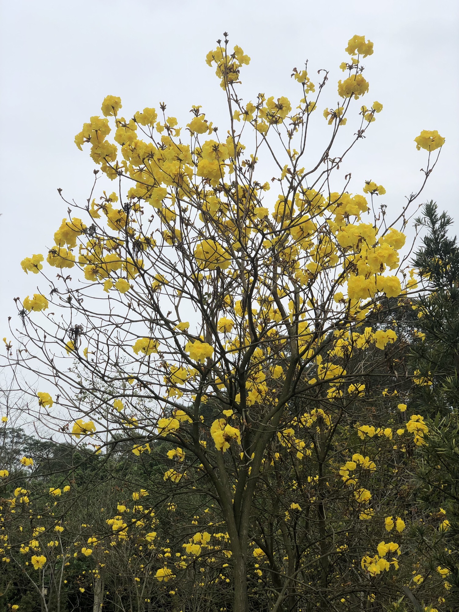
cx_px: 230
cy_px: 306
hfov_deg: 28.0
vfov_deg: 36.8
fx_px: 919
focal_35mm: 52
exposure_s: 1/1600
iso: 16
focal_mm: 6
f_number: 2.4
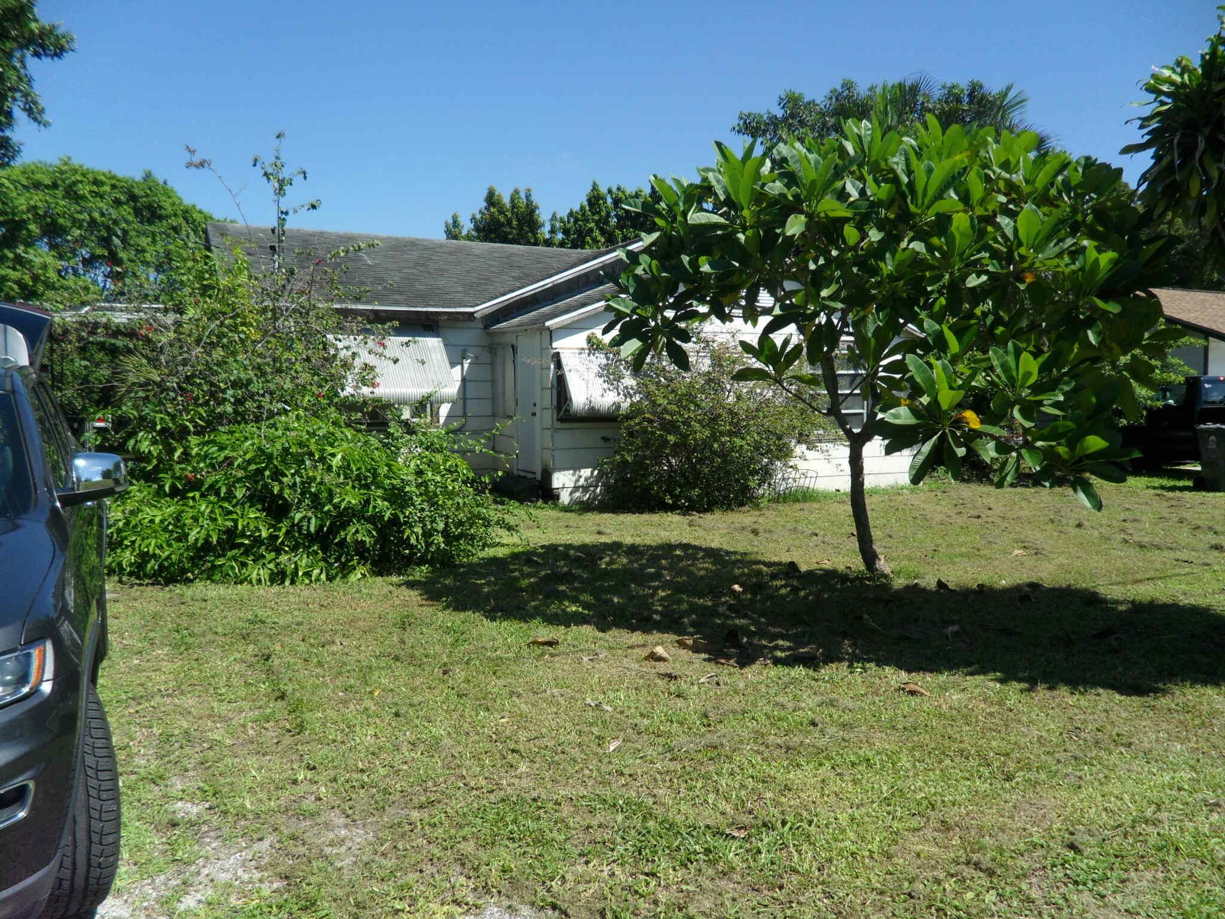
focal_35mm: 27
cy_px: 460
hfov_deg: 65.3
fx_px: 955
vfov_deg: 51.4
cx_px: 612
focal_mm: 4.9
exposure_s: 1/750
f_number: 3.5
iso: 80
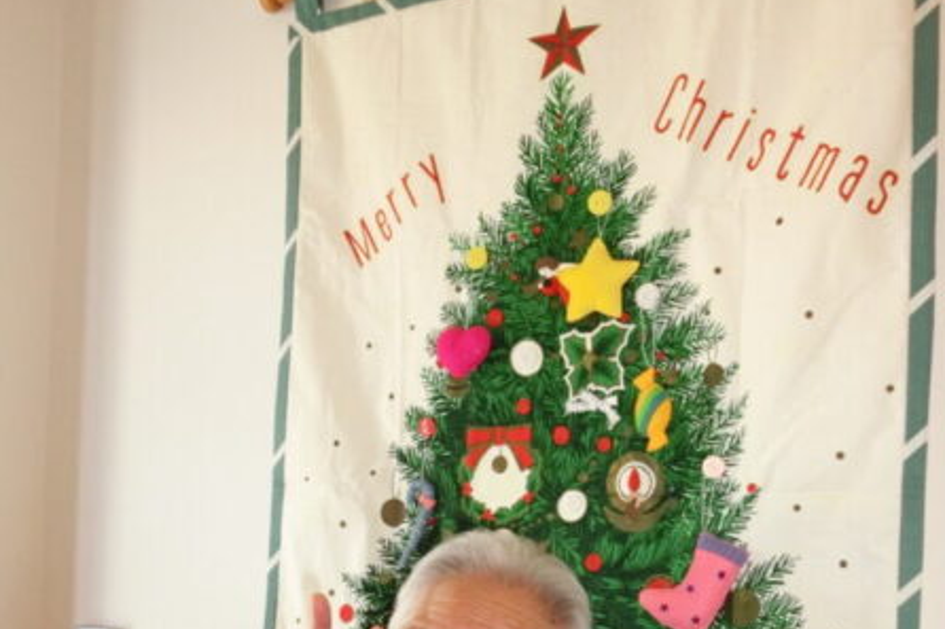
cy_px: 542
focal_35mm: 35
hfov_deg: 54.5
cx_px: 472
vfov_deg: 36.0
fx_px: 918
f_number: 3.5
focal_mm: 4.5
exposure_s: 1/30
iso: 400
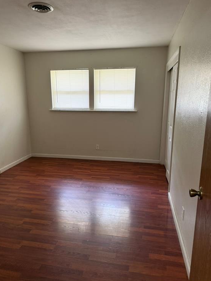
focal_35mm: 25
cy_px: 144
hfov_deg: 54.9
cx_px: 103
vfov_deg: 69.4
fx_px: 203
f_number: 1.78
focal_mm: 6.76
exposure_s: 1/60
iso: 250
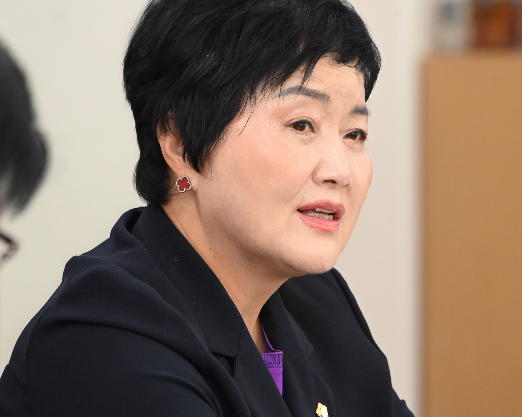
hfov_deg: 4.5
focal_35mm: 432
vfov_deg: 3.6
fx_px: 6674
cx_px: 438
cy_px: 276
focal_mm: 250
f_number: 6.3
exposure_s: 1/250
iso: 3200
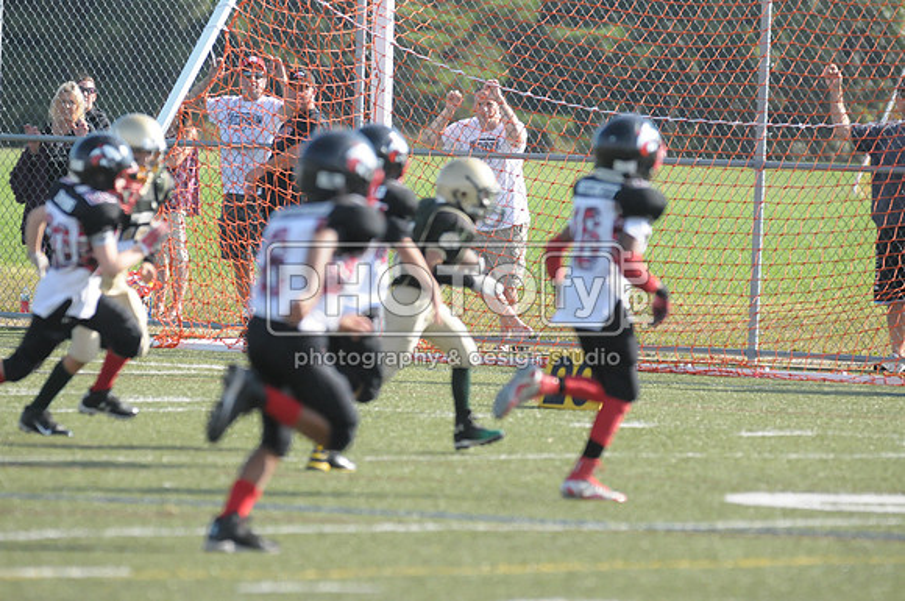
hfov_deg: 5.5
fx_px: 9414
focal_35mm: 375
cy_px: 300
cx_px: 452
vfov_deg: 3.7
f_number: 4
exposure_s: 1/4000
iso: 1600
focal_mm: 250
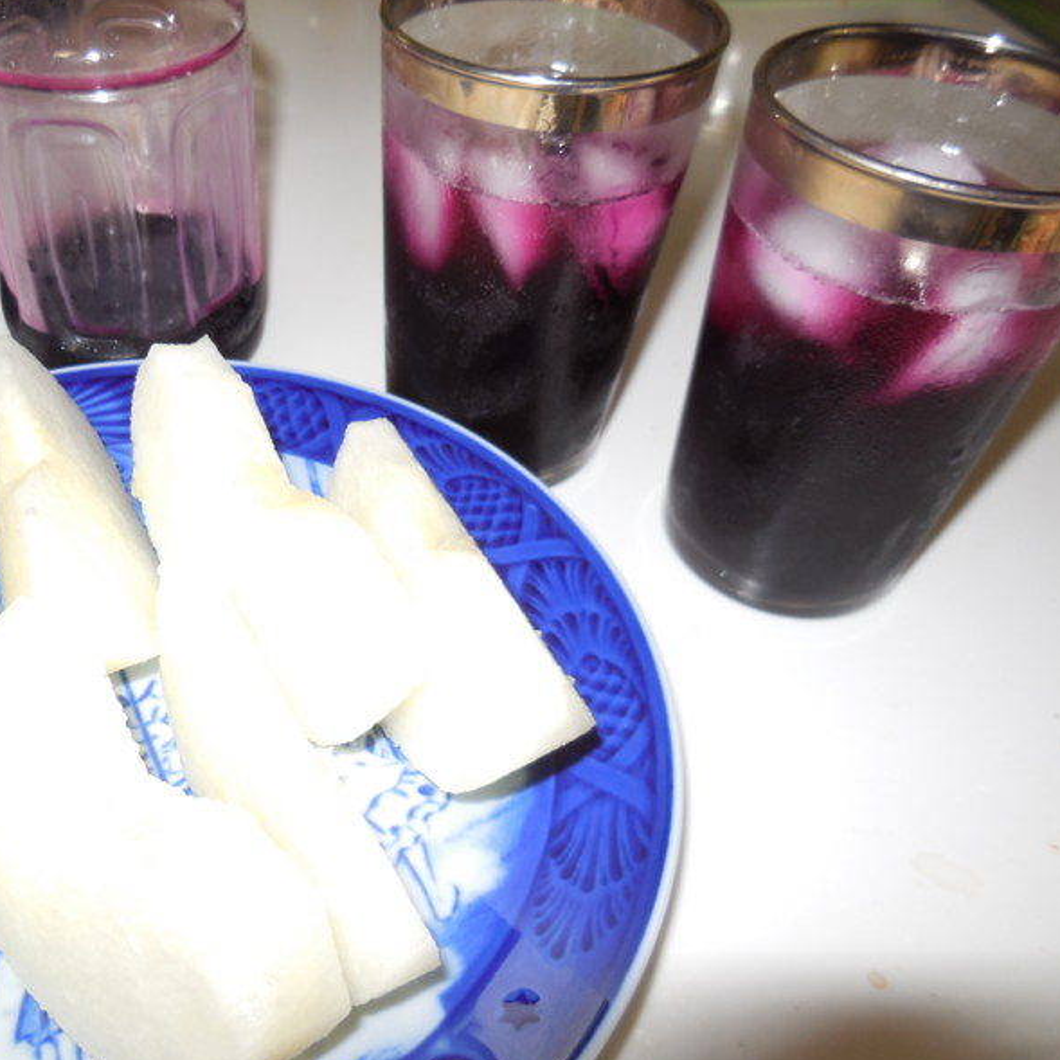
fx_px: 1039
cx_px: 365
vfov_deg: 54.0
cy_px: 531
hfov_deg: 53.1
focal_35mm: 30
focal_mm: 4.5
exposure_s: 1/25
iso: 125
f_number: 3.1
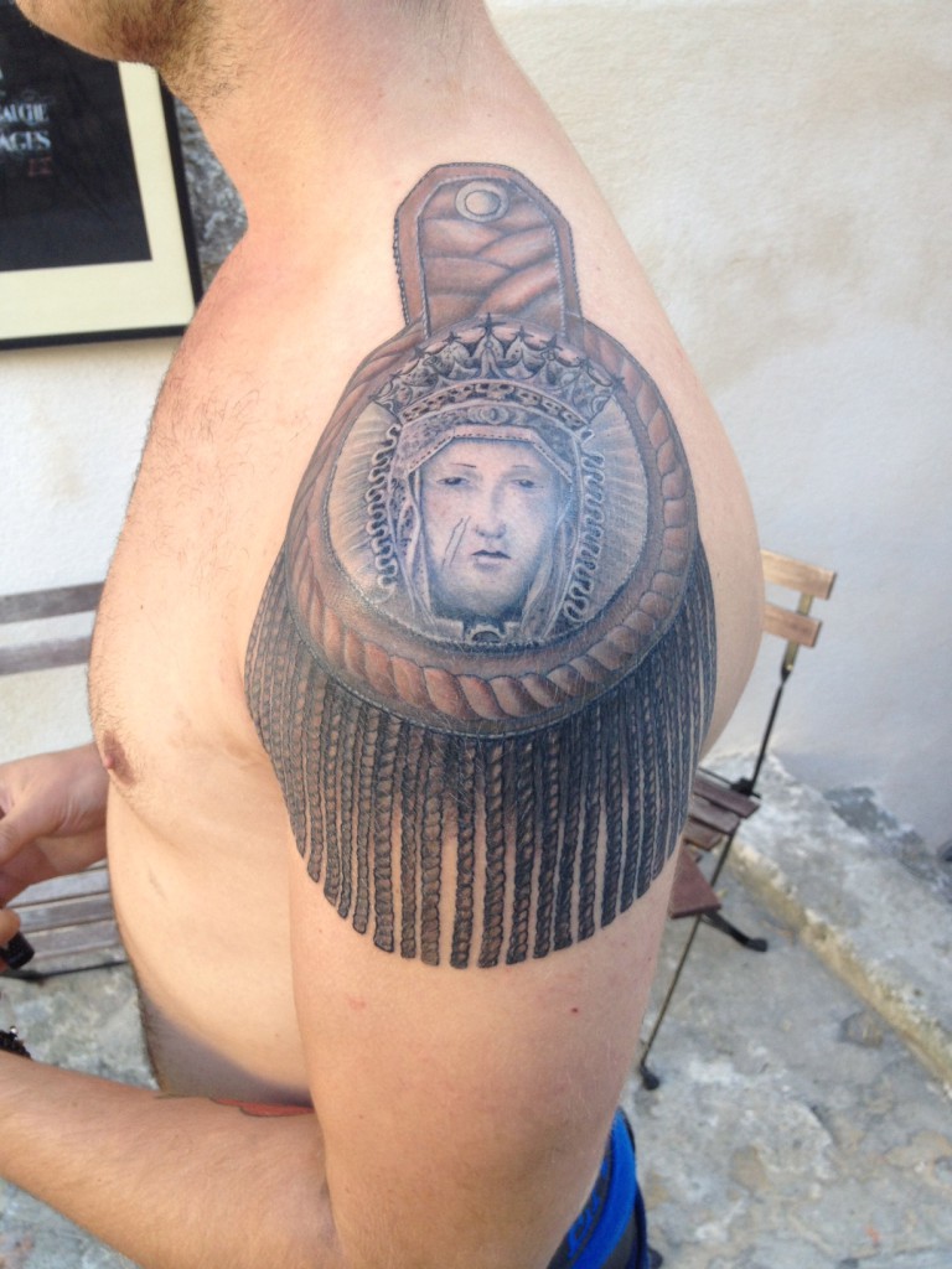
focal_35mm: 35
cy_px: 634
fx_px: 1283
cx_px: 476
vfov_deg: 52.6
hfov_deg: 40.7
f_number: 2.4
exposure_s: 1/120
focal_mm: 4.28
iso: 64
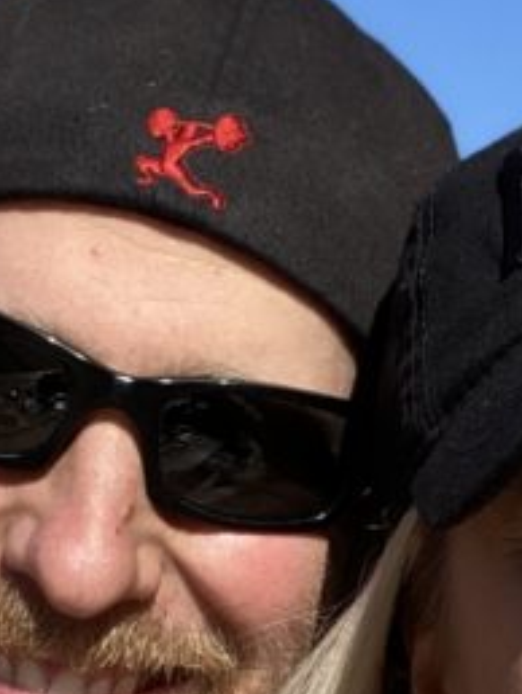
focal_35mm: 119
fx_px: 2389
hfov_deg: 12.4
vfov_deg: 16.4
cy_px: 581
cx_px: 374
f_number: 2.2
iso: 25
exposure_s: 1/1225
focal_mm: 2.71
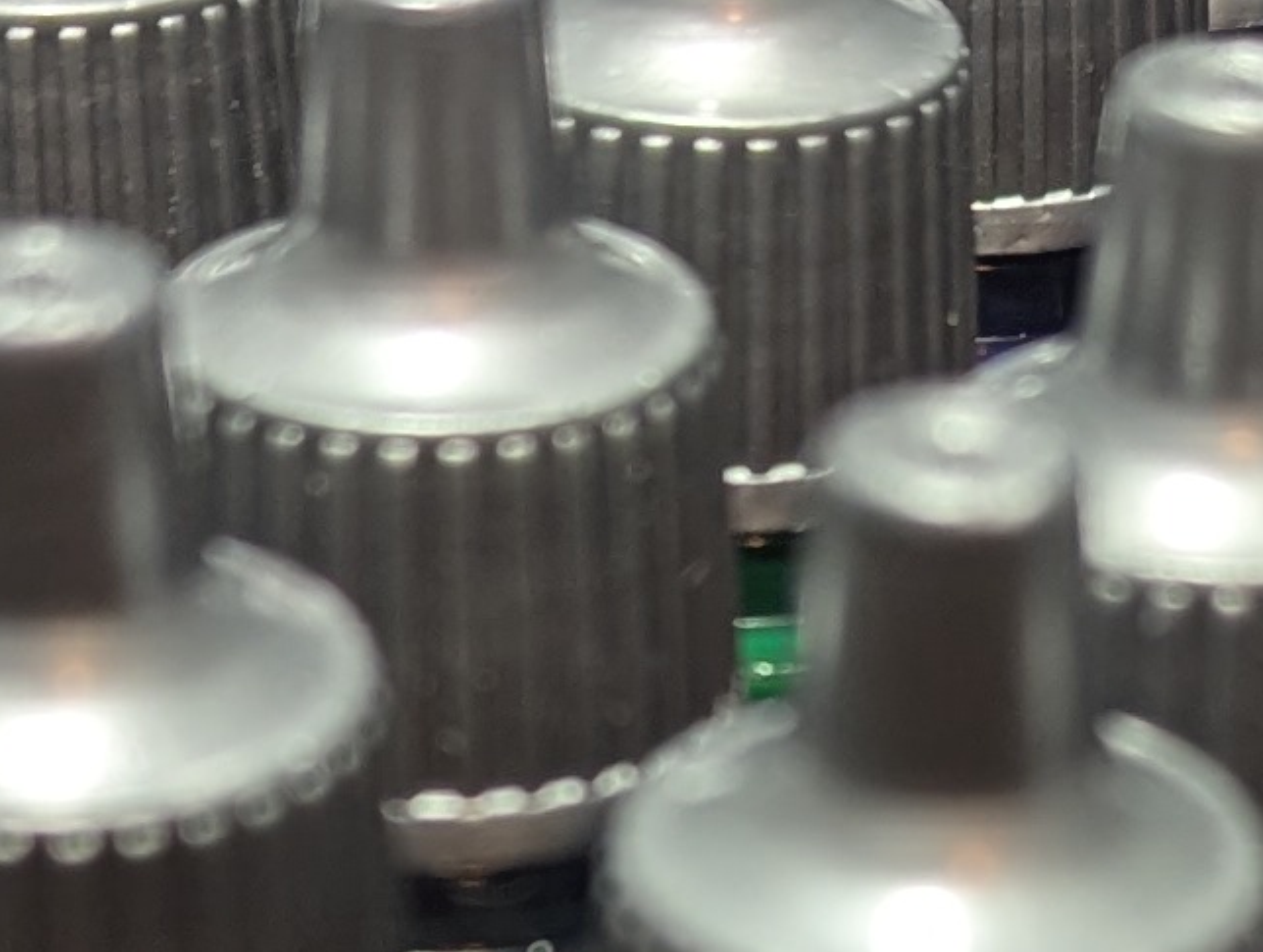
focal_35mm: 152
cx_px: 969
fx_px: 5554
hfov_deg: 12.9
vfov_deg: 9.6
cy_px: 1223
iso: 51
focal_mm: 6.81
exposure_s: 1/30.6
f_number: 1.85
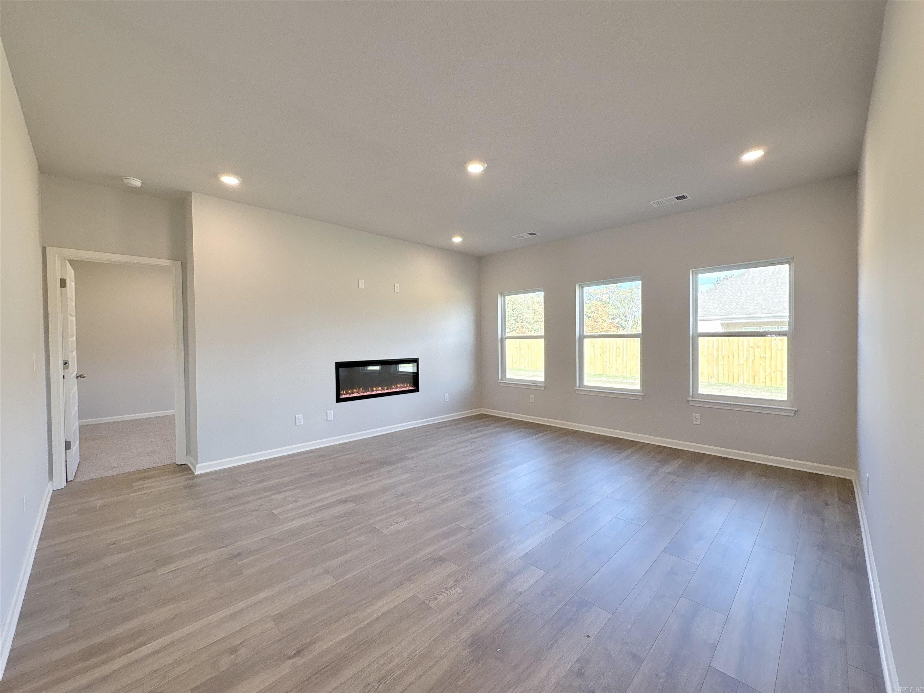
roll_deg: +0.7
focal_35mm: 14
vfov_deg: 85.7
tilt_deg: -0.8
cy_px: 346
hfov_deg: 102.1
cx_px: 462
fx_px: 374
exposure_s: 1/134
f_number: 2.2
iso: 100
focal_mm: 2.22
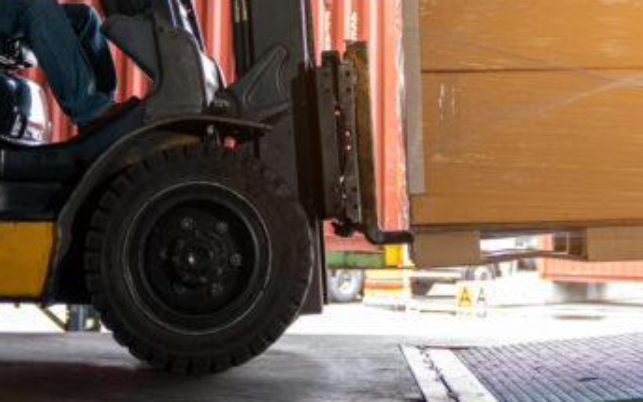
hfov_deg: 21.4
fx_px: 1700
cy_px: -132
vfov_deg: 13.0
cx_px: 378
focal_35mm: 97
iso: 250
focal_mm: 32
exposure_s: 1/80
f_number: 2.8
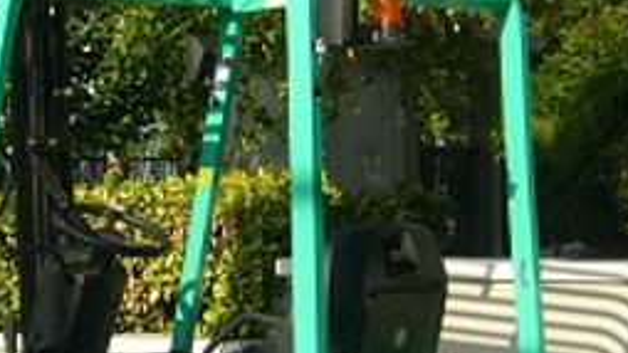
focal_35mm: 57
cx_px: 198
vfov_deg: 20.7
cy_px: 310
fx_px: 949
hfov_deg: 36.1
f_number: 5.6
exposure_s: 1/250
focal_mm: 5.8
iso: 80
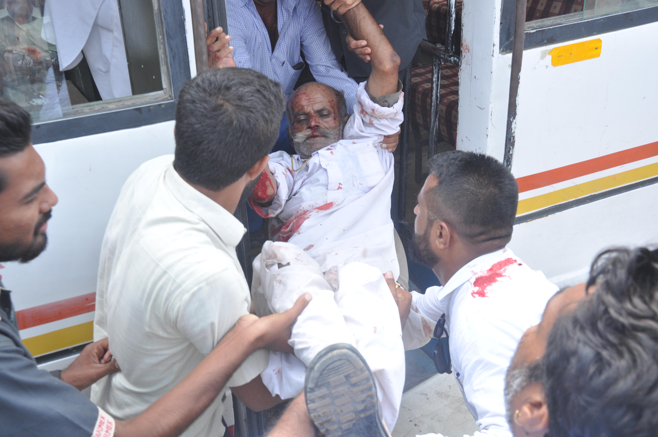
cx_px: 329
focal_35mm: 48
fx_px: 876
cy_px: 218
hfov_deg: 41.2
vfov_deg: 28.0
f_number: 8
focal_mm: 32
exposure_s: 1/125
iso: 400
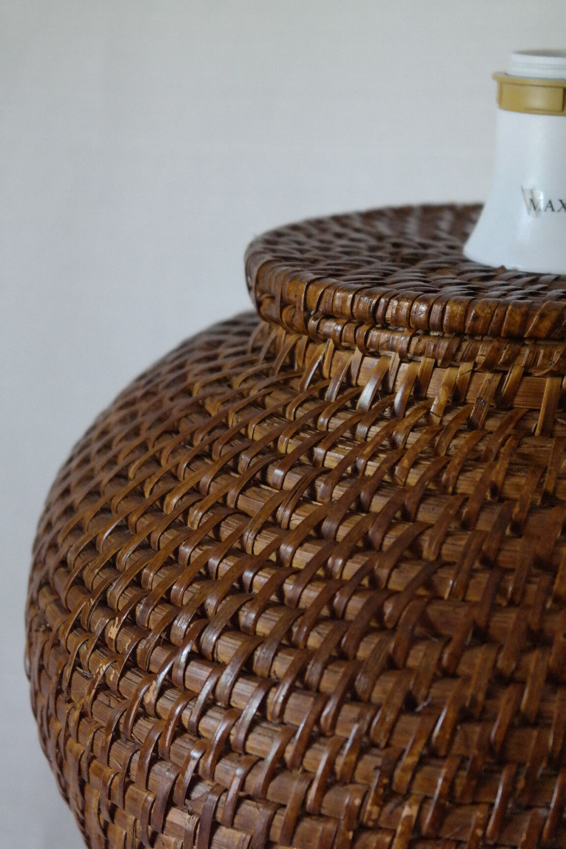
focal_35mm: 77
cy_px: 424
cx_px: 283
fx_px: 1816
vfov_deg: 26.3
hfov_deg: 17.7
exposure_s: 1/60
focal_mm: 50
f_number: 5.6
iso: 3200
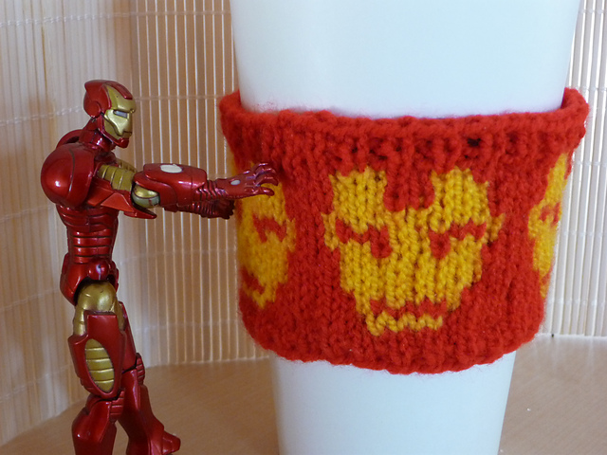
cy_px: 228
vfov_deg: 29.1
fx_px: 877
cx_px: 304
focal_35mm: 50
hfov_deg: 38.2
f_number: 4.2
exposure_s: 1/30
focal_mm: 8.5
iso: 400
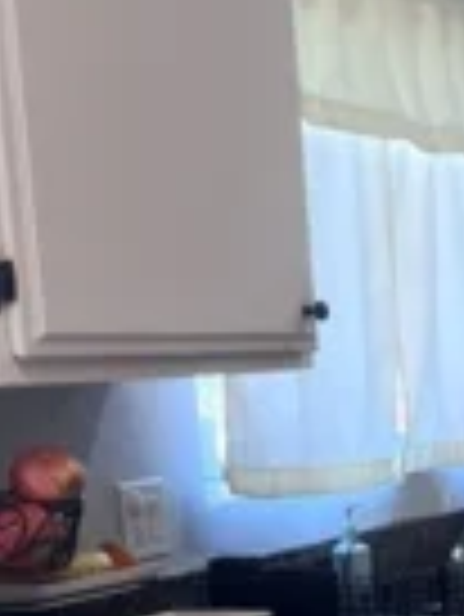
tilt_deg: -9.4
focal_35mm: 106
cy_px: 674
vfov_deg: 17.9
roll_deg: +2.0
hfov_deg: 12.3
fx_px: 1892
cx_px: 942
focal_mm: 5.1
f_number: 1.6
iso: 125
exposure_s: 1/120
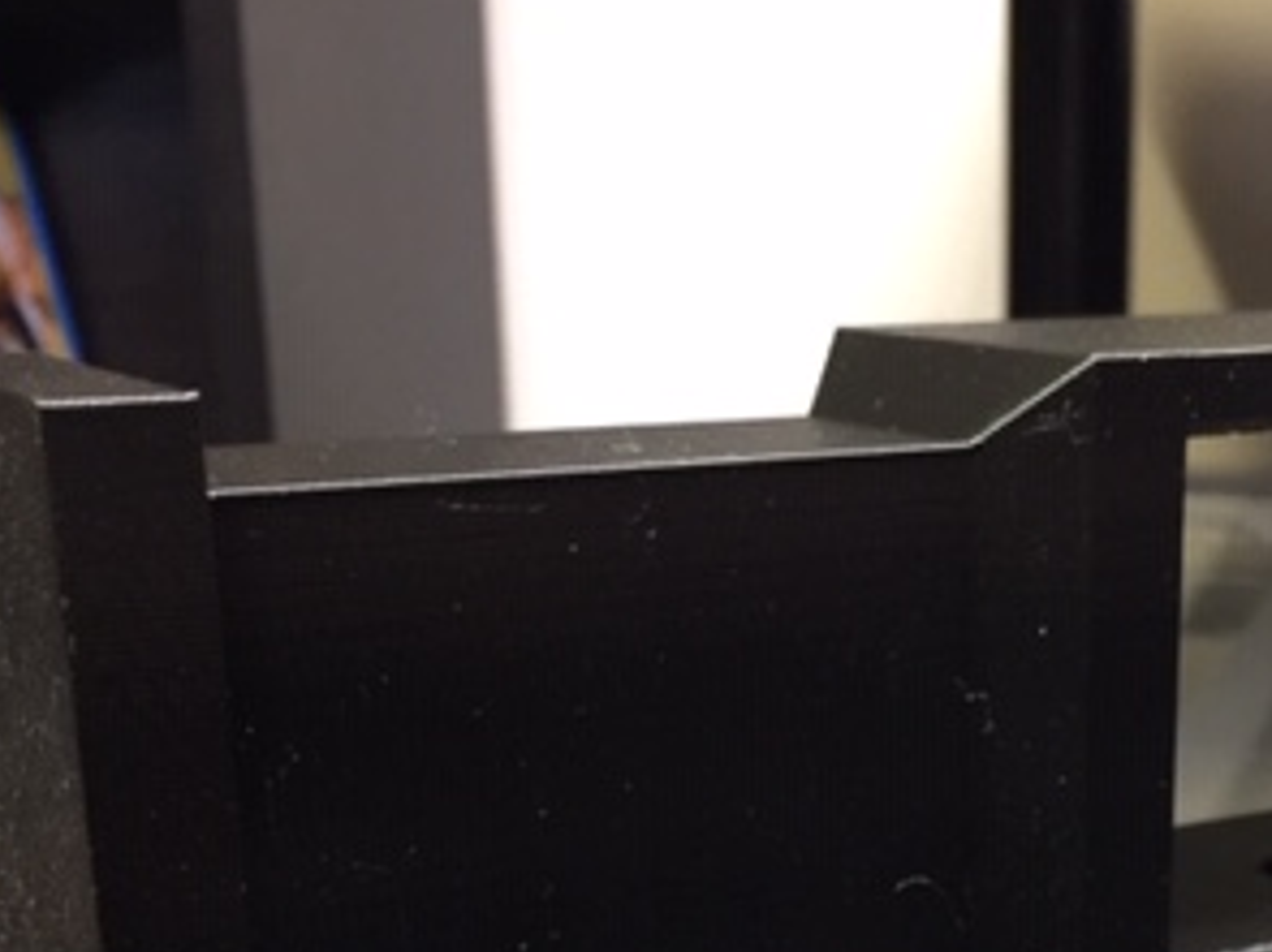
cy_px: 1008
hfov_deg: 30.1
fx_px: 2314
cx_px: 979
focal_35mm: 63
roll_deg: -0.3
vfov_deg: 22.2
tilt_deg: -18.5
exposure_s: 1/8
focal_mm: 4.15
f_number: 2.2
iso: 100
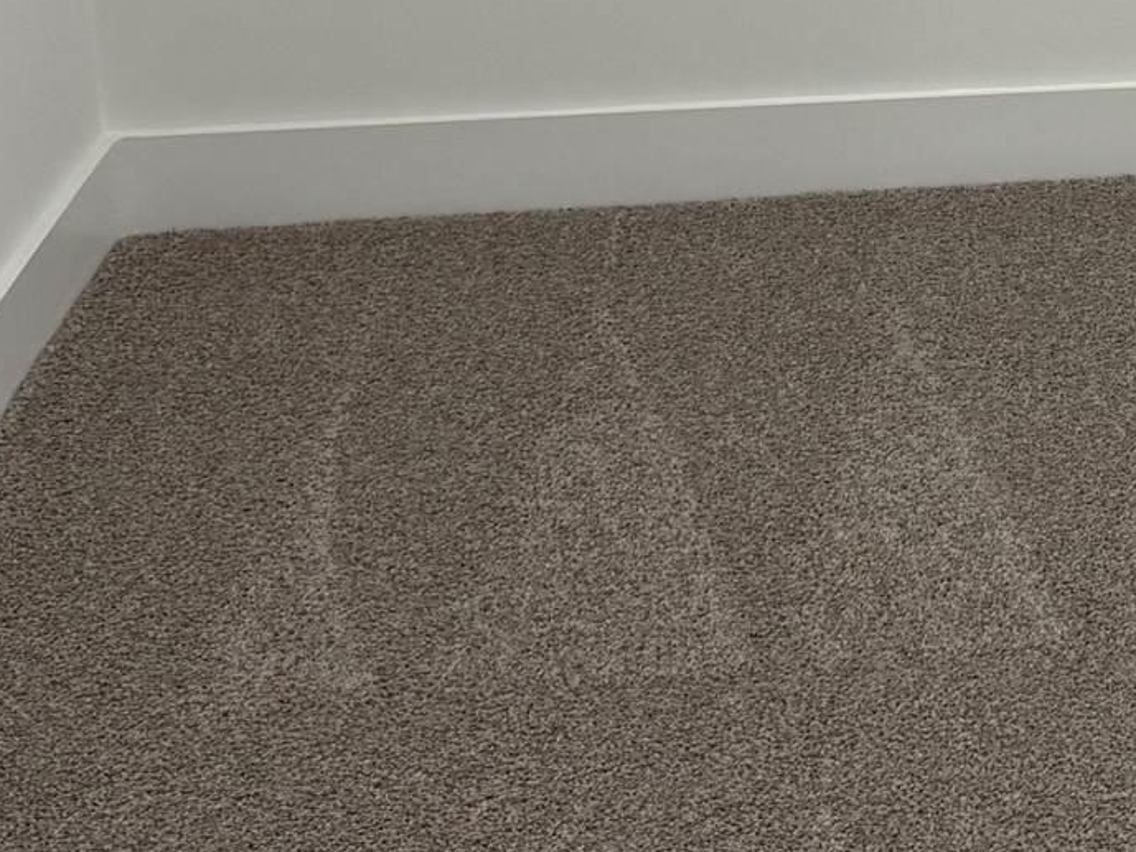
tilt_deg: -11.5
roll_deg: +0.0
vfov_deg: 13.3
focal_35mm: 107
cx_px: 1481
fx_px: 3512
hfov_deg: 17.3
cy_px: -302
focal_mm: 6.76
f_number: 1.78
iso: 125
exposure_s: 1/60
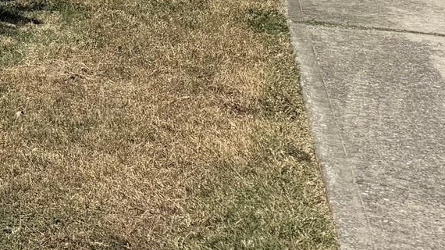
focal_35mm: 94
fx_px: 1109
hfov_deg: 19.2
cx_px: -265
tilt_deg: +5.2
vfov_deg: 11.2
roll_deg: -1.4
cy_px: -309
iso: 80
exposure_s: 1/7353
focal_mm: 6.76
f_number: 1.78
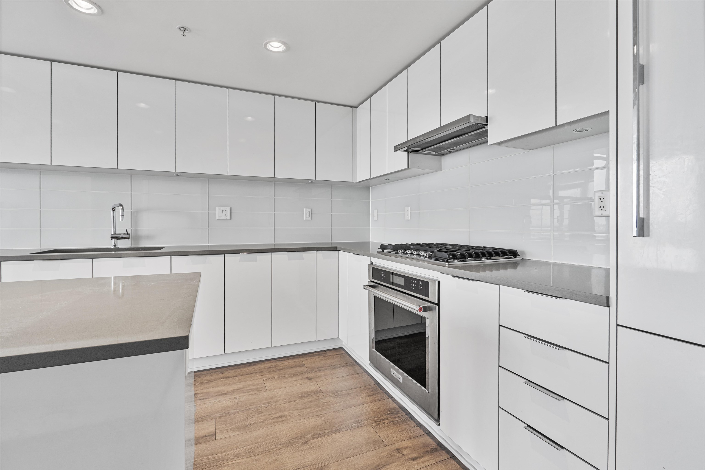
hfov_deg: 95.0
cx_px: 352
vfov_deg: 72.1
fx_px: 323
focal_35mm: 16
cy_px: 235
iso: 100
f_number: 9
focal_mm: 11
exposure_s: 1/3
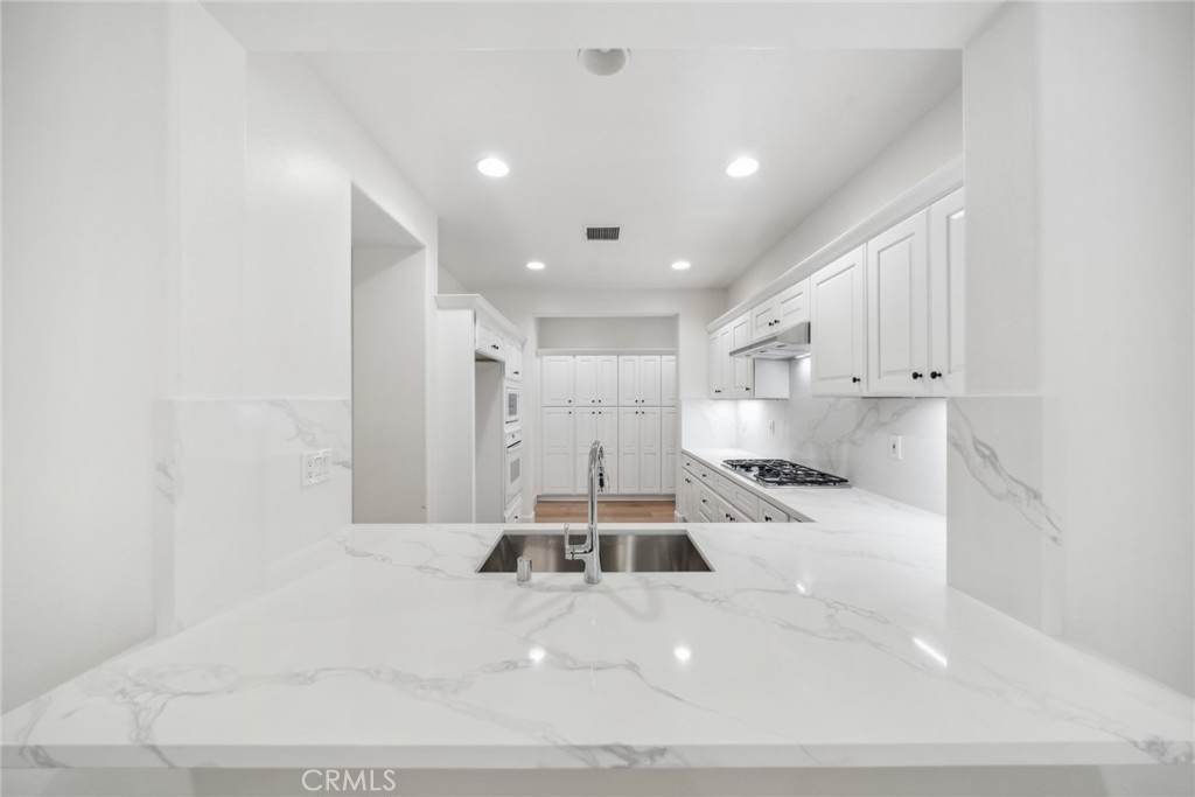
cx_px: 598
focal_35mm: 12
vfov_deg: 90.0
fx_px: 398
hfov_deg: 112.6
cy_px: 398
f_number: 8
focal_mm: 12
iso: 400
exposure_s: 1/30
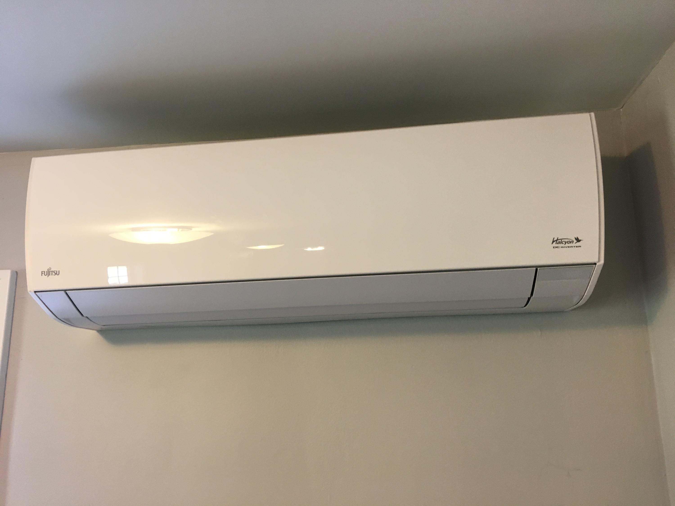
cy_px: 253
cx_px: 338
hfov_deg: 61.7
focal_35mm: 29
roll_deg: +0.0
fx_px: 565
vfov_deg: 48.2
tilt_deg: +14.1
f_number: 2.2
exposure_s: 1/30
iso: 100
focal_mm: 4.15
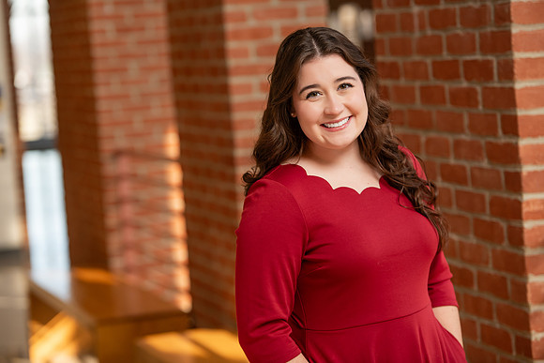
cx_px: 272
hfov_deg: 17.1
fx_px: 1814
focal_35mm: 120
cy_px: 182
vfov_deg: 11.4
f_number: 3.2
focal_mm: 120
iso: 320
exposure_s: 1/250
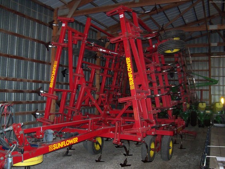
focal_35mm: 35
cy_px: 84
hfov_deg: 52.6
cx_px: 112
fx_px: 227
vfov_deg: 40.7
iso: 400
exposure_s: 1/30
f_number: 3.5
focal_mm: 6.2
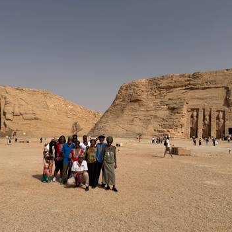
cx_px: 100
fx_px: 220
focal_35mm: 29
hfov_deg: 55.4
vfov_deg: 55.6
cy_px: 118
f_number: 1.78
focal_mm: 6.76
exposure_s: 1/11905
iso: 80
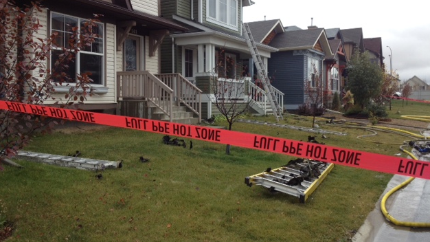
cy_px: 94
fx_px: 445
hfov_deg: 51.6
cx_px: 213
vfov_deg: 30.3
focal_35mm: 39
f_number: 2.4
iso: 64
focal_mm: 4.28
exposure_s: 1/400
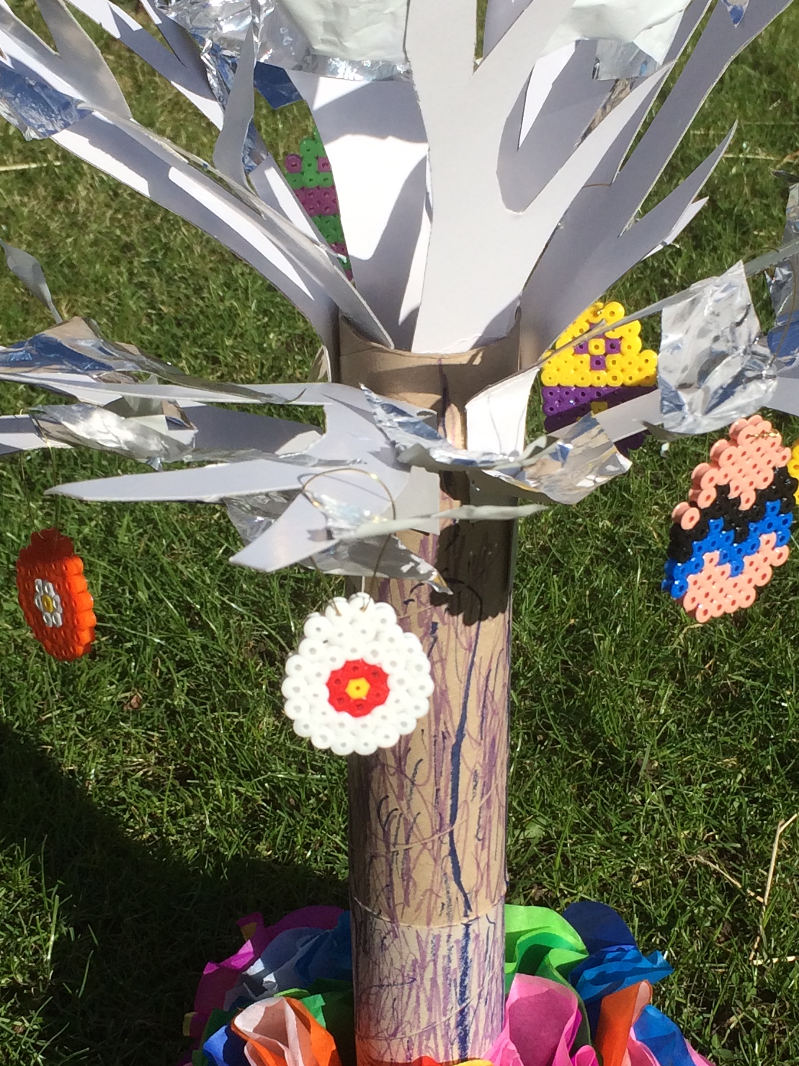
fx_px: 1970
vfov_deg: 30.2
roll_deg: +3.6
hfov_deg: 22.9
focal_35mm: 64
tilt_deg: -29.5
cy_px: 587
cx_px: 432
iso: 32
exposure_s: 1/3425
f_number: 2.2
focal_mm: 4.15
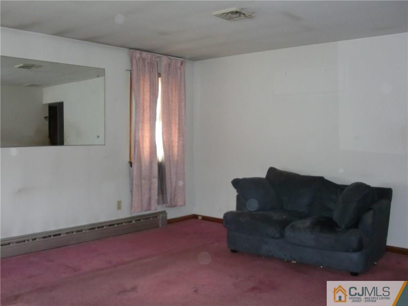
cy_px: 153
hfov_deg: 51.4
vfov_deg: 39.7
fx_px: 424
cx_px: 204
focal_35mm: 36
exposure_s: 1/60
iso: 400
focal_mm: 6.3
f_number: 2.8
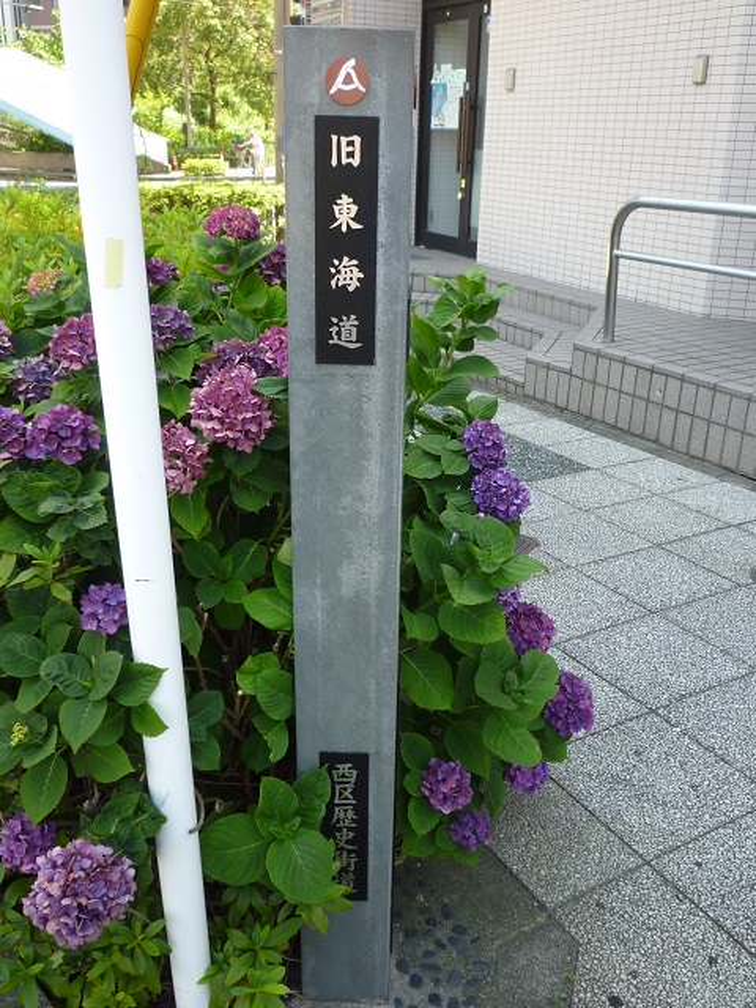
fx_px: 903
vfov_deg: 58.4
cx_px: 378
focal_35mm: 31
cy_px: 504
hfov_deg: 45.4
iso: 80
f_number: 2.8
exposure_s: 1/125
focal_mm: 4.4
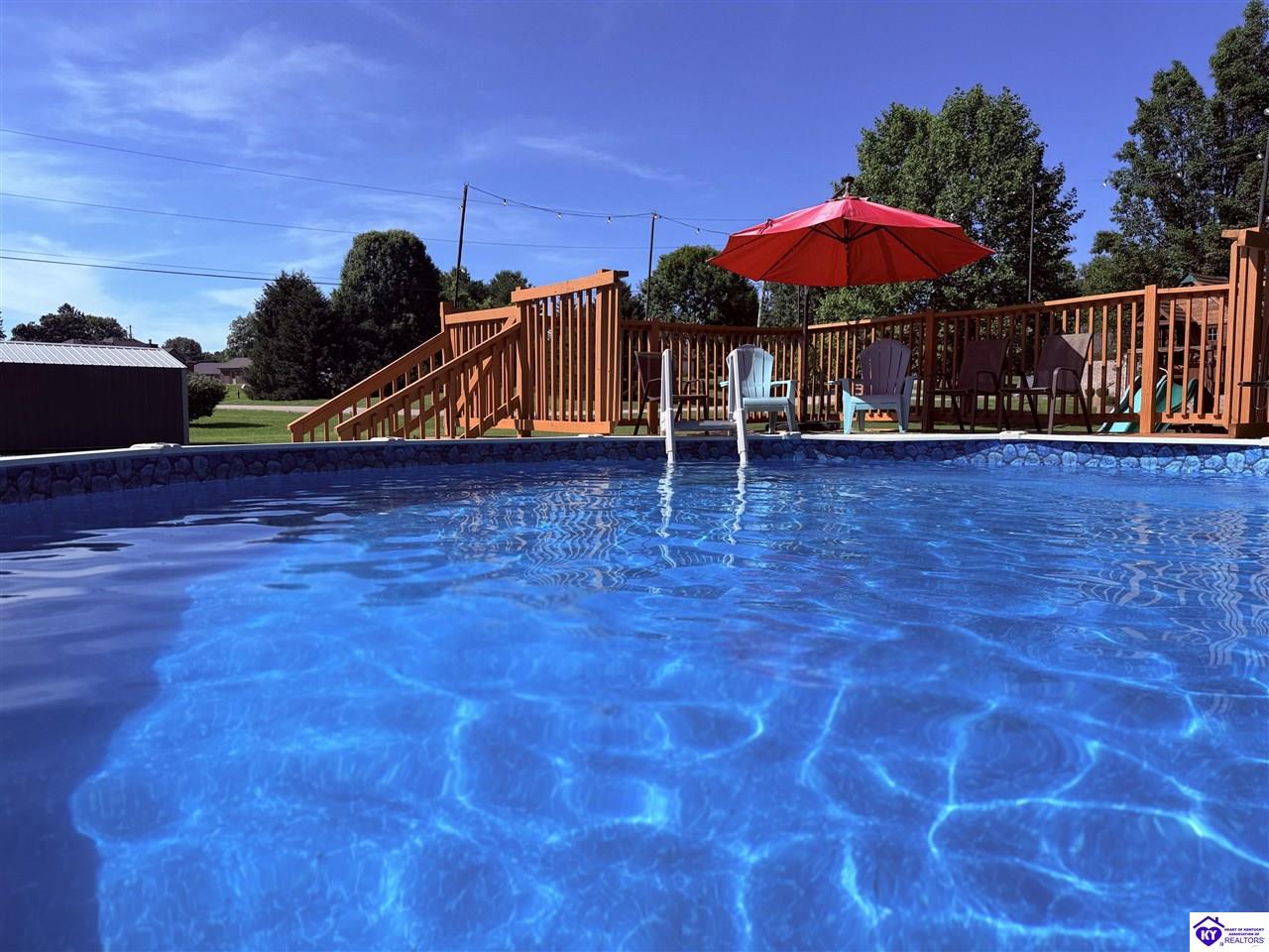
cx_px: 634
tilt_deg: -4.0
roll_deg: +0.6
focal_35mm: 24
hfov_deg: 71.6
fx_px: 880
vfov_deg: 56.8
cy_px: 476
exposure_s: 1/3759
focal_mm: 6.76
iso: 80
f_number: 1.78
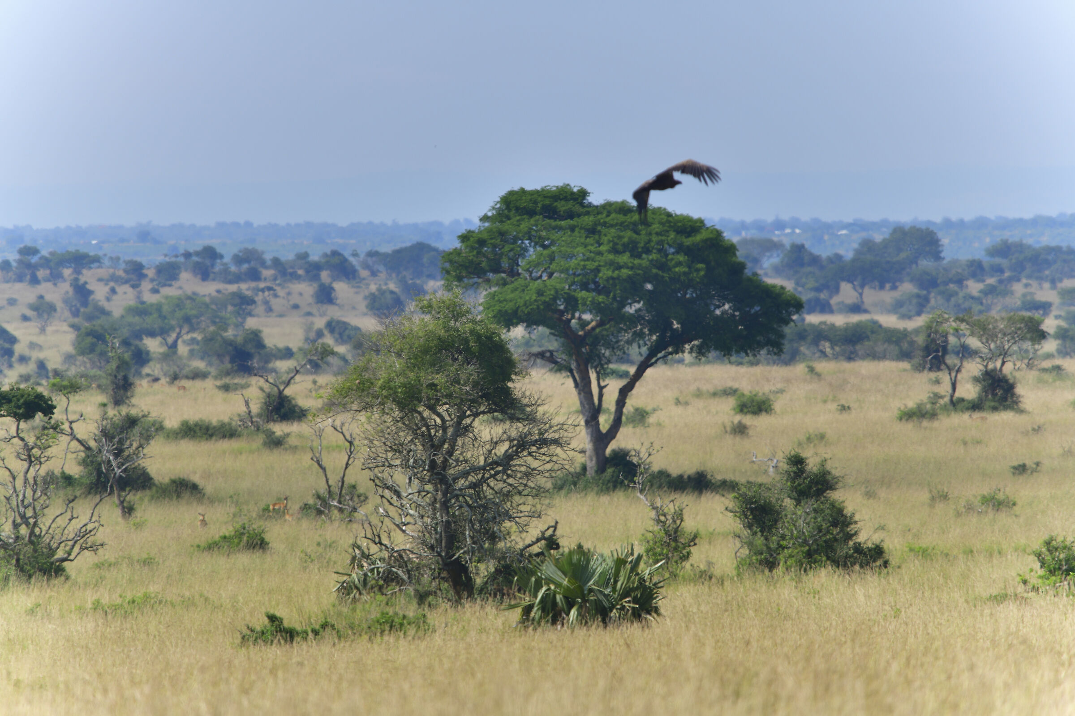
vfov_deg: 2.7
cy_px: 358
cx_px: 538
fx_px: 14929
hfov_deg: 4.1
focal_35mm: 500
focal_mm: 500
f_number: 8
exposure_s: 1/500
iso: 100
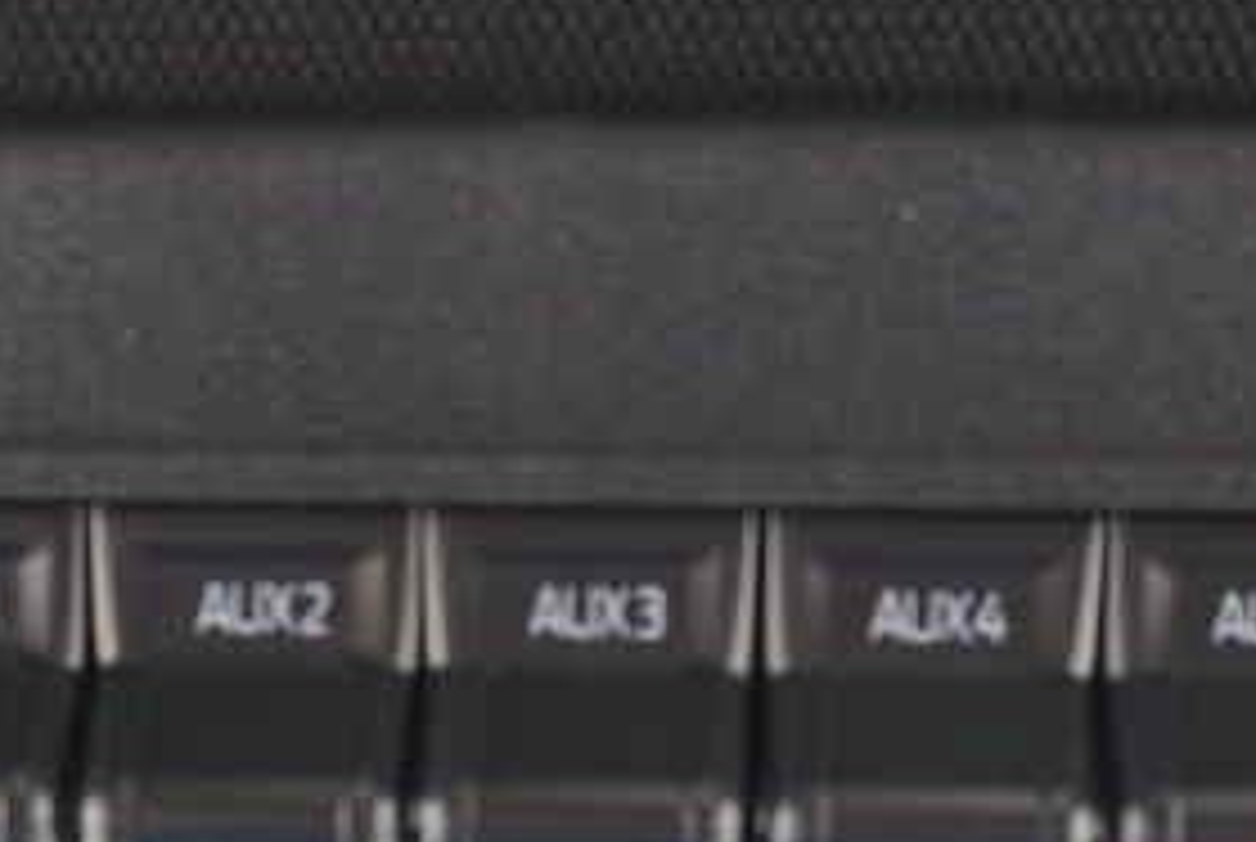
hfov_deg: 23.1
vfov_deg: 14.1
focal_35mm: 88
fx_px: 3075
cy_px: 1436
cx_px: 522
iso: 400
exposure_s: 1/60
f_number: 4
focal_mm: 16
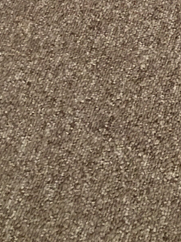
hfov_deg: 14.5
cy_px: -115
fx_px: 683
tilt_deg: -54.1
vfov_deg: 18.0
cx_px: 230
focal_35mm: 98
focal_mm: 4.15
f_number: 2.2
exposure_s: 1/8
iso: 125
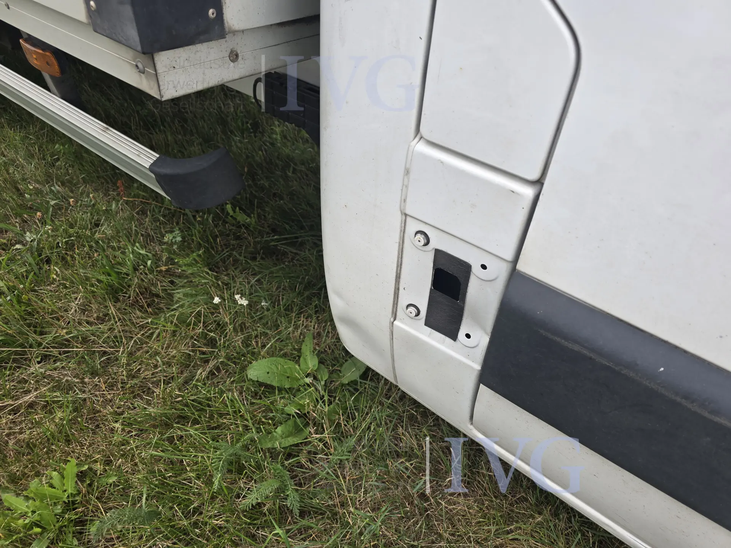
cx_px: 366
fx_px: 486
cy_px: 274
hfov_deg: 73.9
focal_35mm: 23
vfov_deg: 58.9
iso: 32
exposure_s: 1/180
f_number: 1.7
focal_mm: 6.3
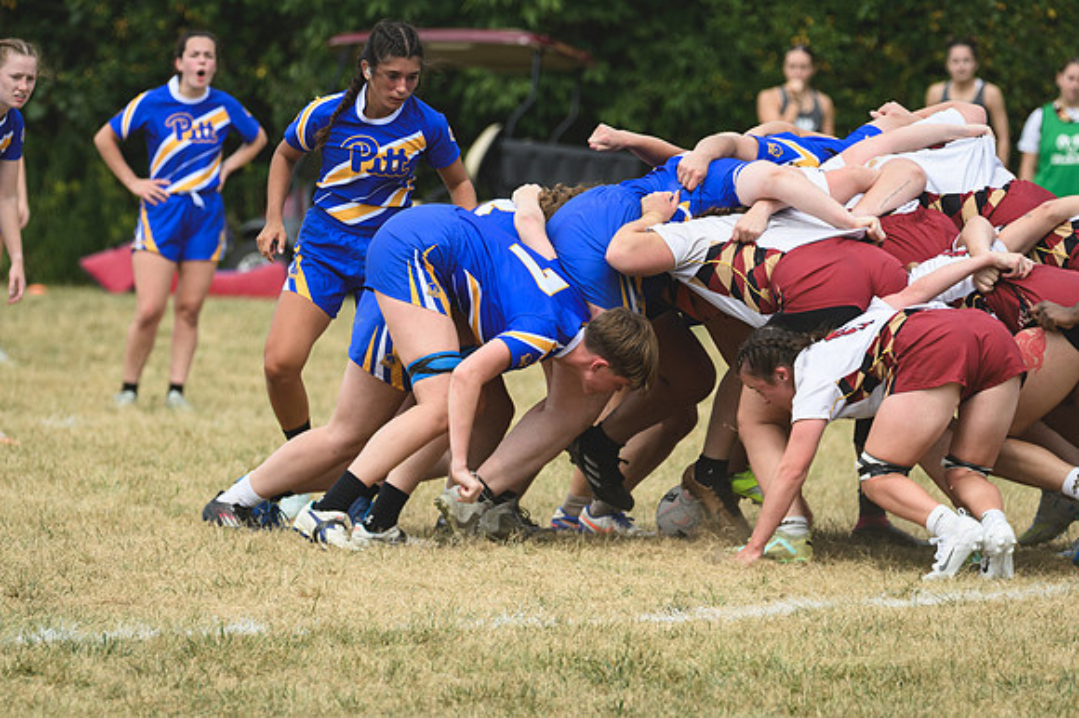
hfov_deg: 4.0
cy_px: 359
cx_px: 540
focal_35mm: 510
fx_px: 15277
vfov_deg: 2.7
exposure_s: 1/1000
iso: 280
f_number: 6
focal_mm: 340
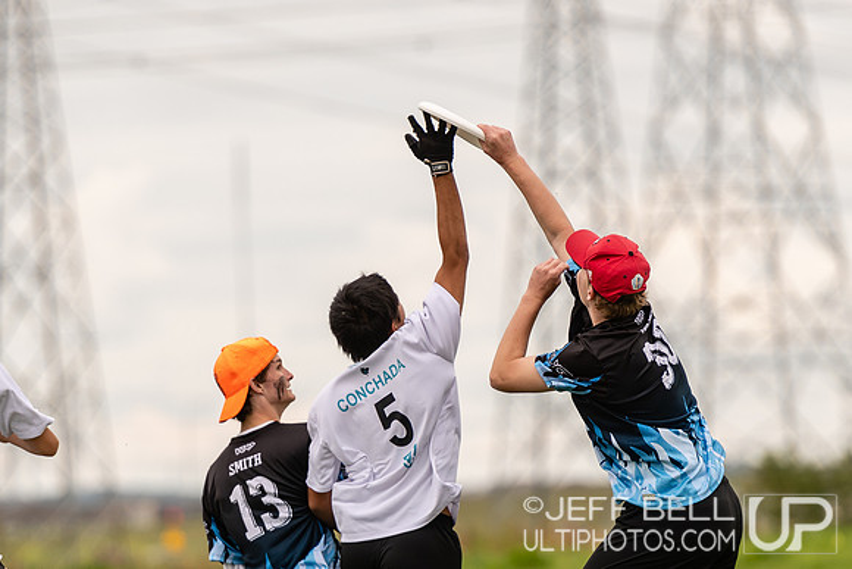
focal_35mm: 479
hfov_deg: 4.3
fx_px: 11331
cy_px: 360
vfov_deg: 2.9
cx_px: 428
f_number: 2.8
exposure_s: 1/1000
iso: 100
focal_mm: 200
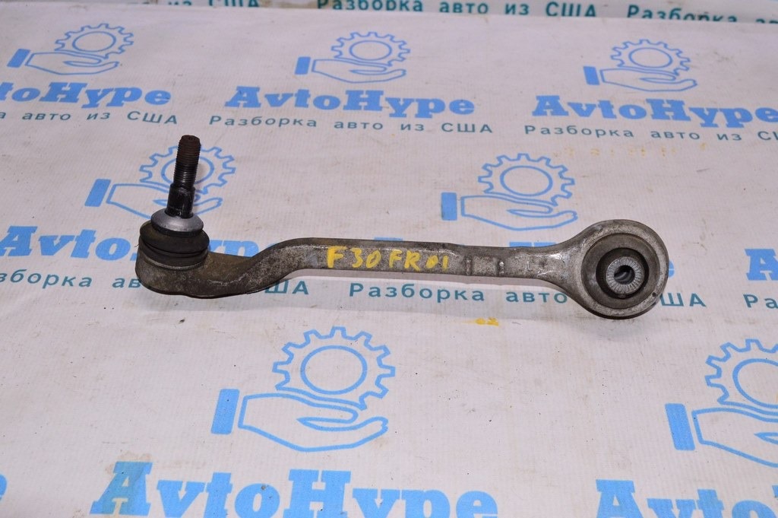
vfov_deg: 30.8
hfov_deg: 45.0
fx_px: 939
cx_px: 389
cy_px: 259
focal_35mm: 44
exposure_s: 1/200
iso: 1600
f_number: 8
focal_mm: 29
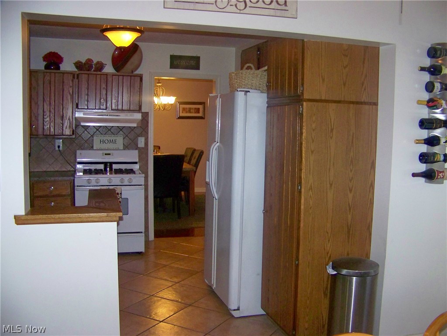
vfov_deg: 39.7
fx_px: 465
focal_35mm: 36
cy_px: 168
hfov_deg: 51.4
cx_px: 224
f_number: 2.8
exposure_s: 1/30
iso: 200
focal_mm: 5.85
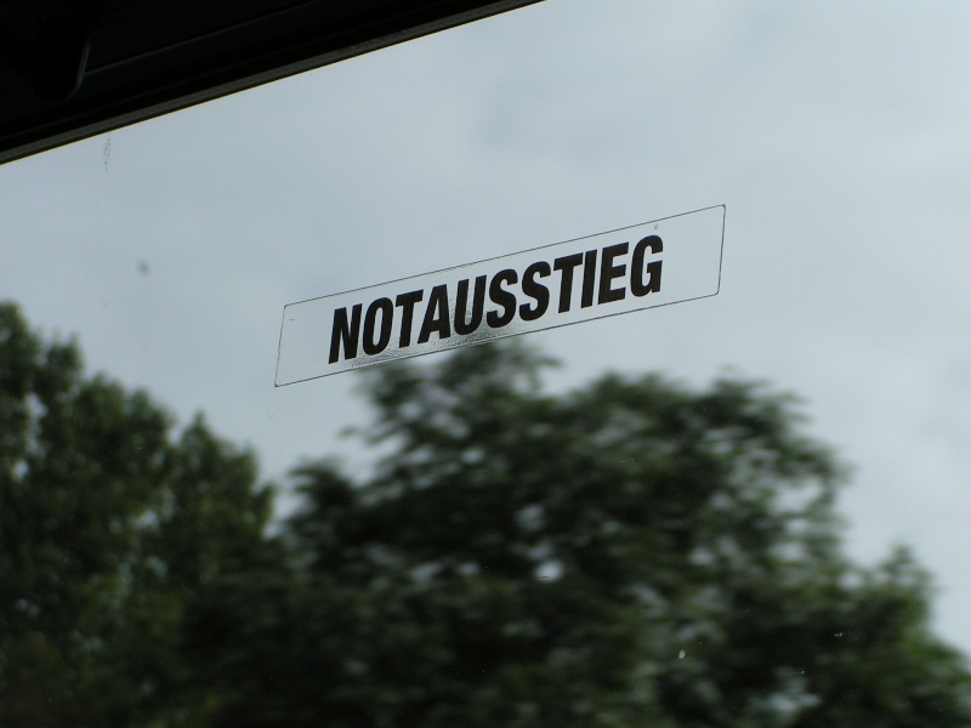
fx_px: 3506
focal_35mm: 125
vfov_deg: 11.9
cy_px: 364
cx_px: 486
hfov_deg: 15.8
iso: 50
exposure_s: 1/320
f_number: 5.6
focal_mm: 19.1
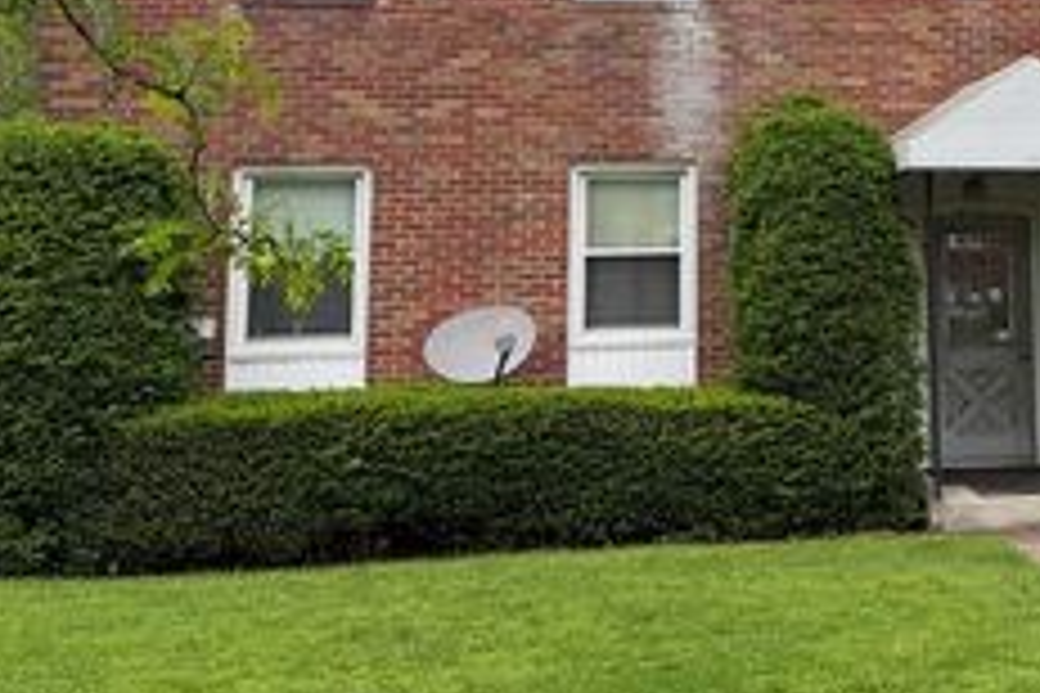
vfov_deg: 24.3
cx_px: 900
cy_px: 56
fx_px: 1560
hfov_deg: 35.1
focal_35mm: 54
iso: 80
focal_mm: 6.76
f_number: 1.78
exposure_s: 1/251
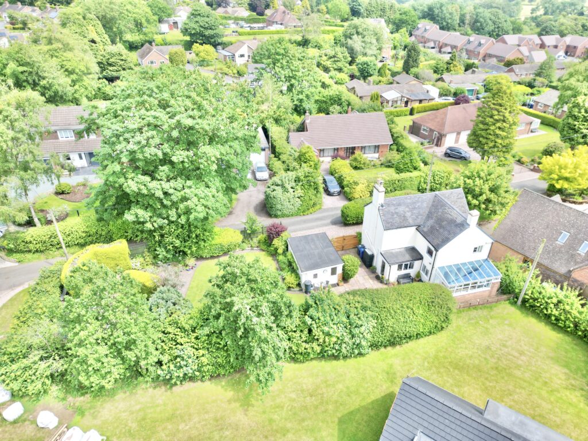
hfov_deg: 71.6
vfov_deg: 56.8
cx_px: 294
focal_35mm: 24
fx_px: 408
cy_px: 220
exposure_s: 1/1250
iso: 130
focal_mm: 6.72
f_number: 1.7
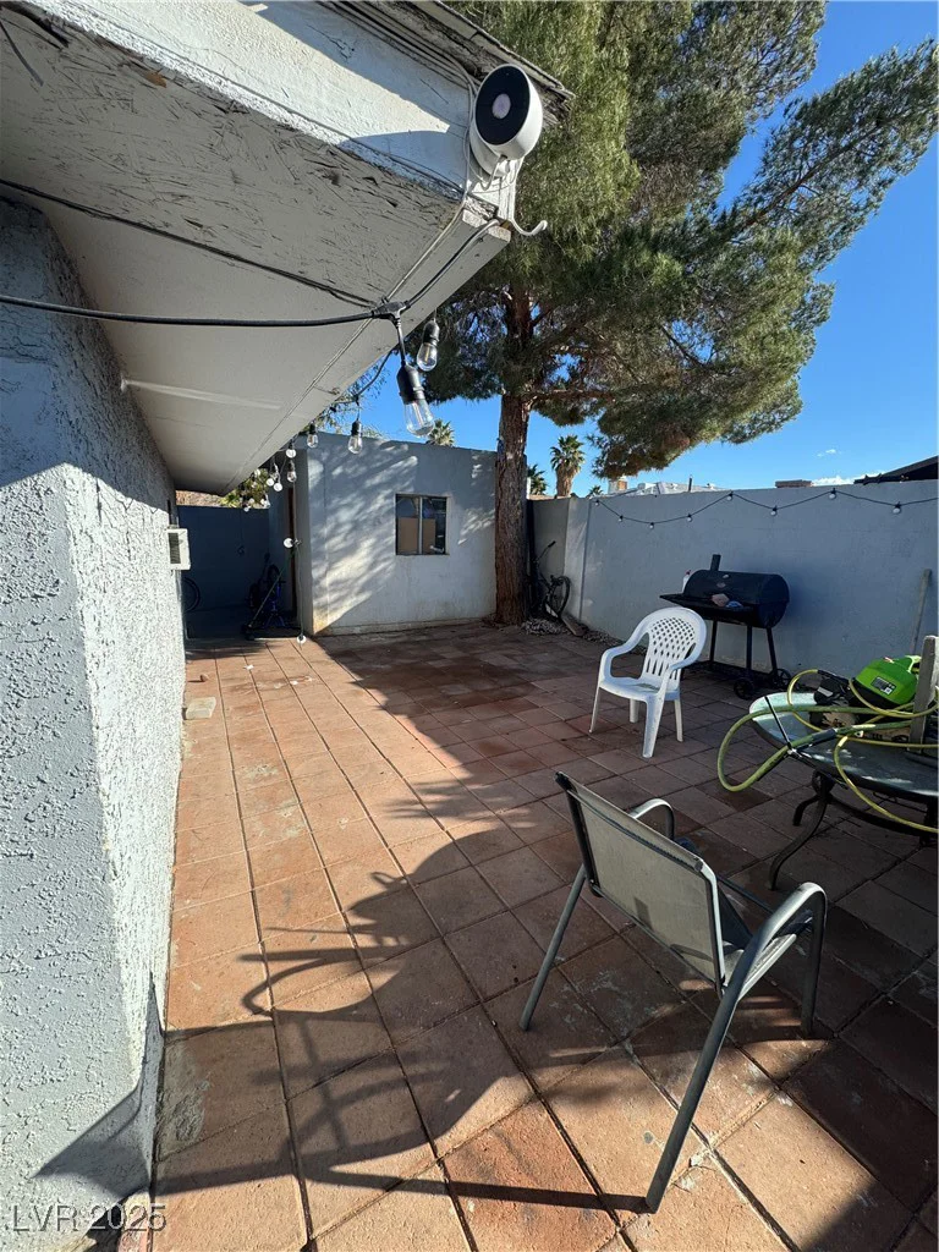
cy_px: 626
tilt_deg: -9.7
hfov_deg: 85.7
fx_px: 506
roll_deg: -1.7
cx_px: 470
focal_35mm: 14
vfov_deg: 102.1
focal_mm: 2.22
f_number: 2.2
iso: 40
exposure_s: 1/910
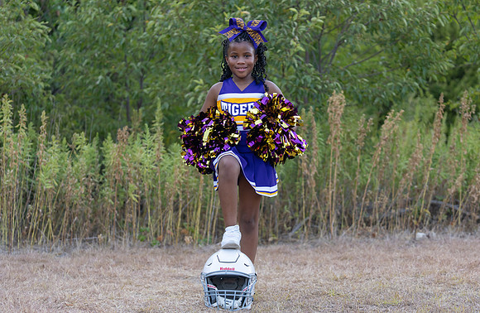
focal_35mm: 76
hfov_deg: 26.8
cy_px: 164
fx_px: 1007
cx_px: 246
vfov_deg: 17.7
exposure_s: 1/320
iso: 320
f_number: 2.8
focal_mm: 70
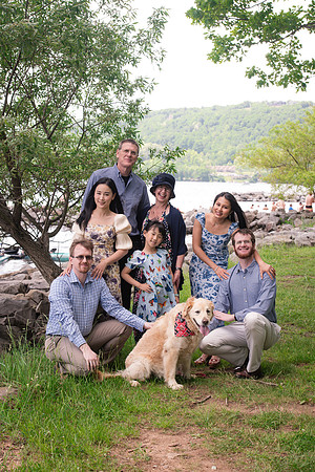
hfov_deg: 19.5
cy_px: 236
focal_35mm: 70
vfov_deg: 28.8
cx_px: 158
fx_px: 919
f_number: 7.1
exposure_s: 1/200
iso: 400
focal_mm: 70
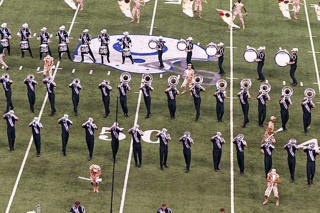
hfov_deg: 11.8
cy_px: 88
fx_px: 1553
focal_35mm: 175
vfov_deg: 7.8
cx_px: 194
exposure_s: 1/320
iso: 1250
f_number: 4.8
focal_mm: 140
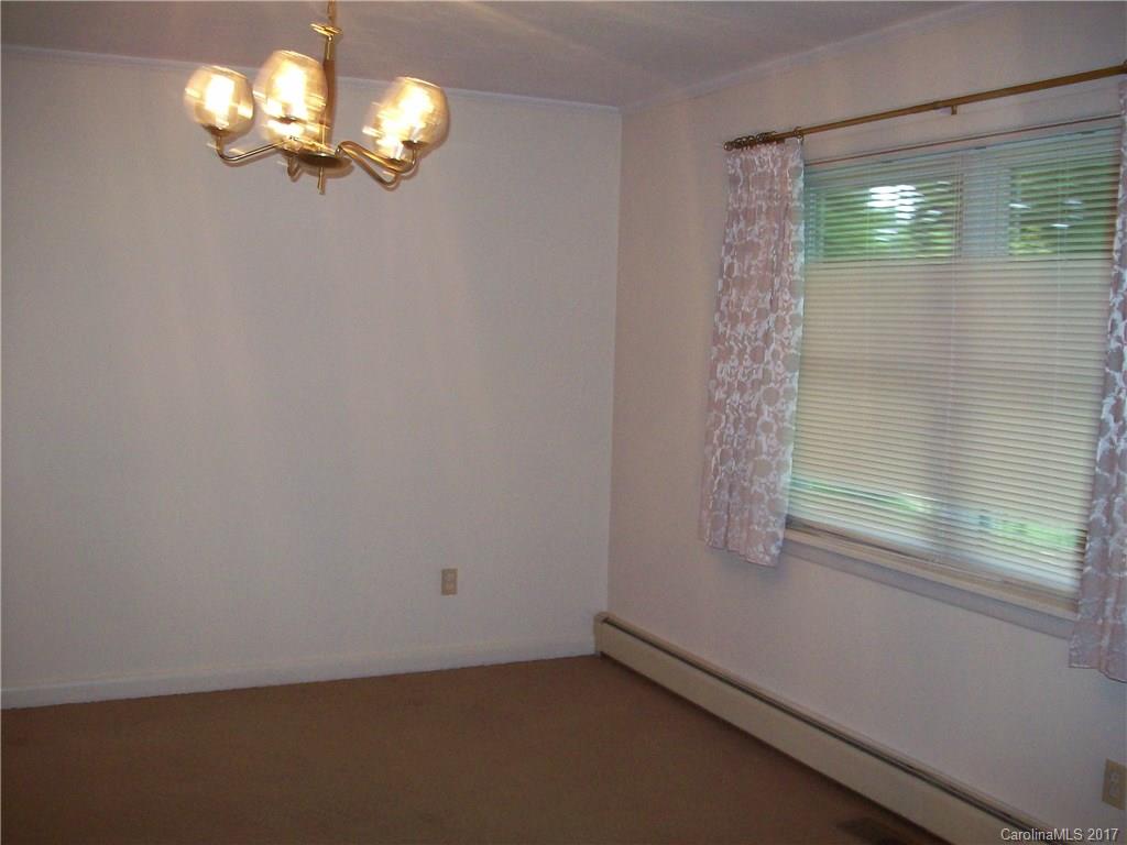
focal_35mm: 36
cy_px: 422
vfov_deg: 39.7
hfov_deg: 51.4
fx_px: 1172
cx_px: 564
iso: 200
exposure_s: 1/64
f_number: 2.7
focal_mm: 6
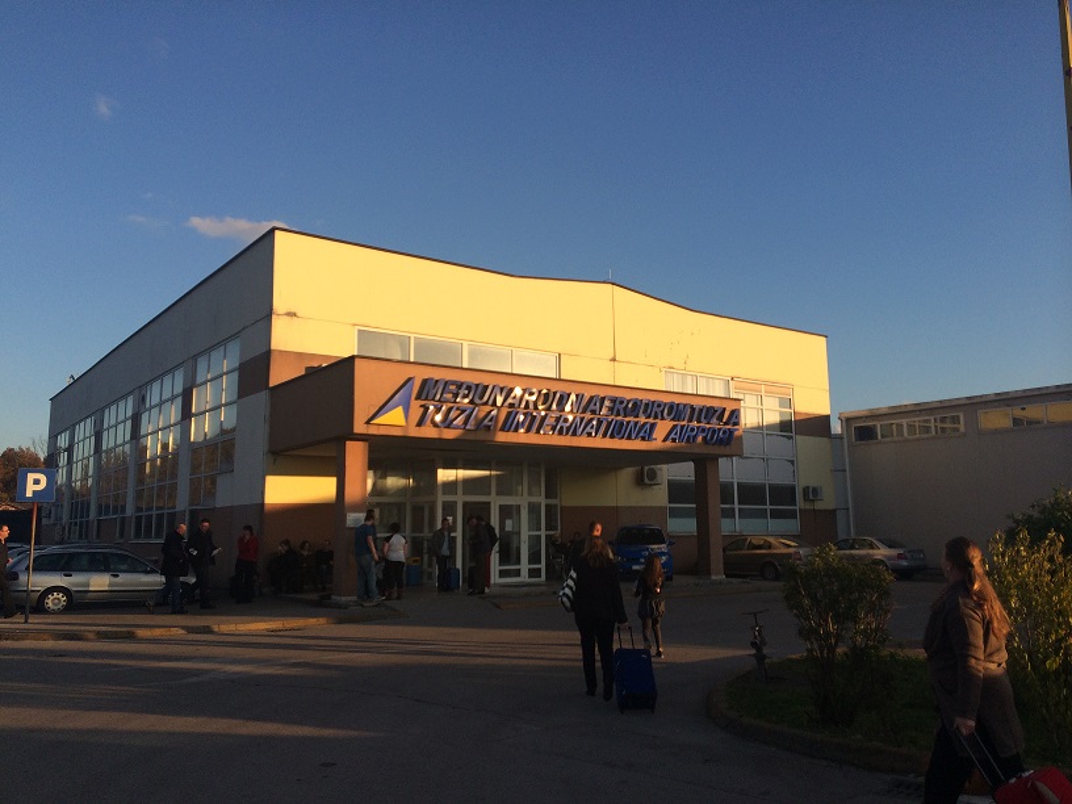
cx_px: 536
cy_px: 402
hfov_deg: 60.0
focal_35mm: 30
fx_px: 929
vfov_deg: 46.8
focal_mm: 4.12
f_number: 2.2
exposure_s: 1/1208
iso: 32
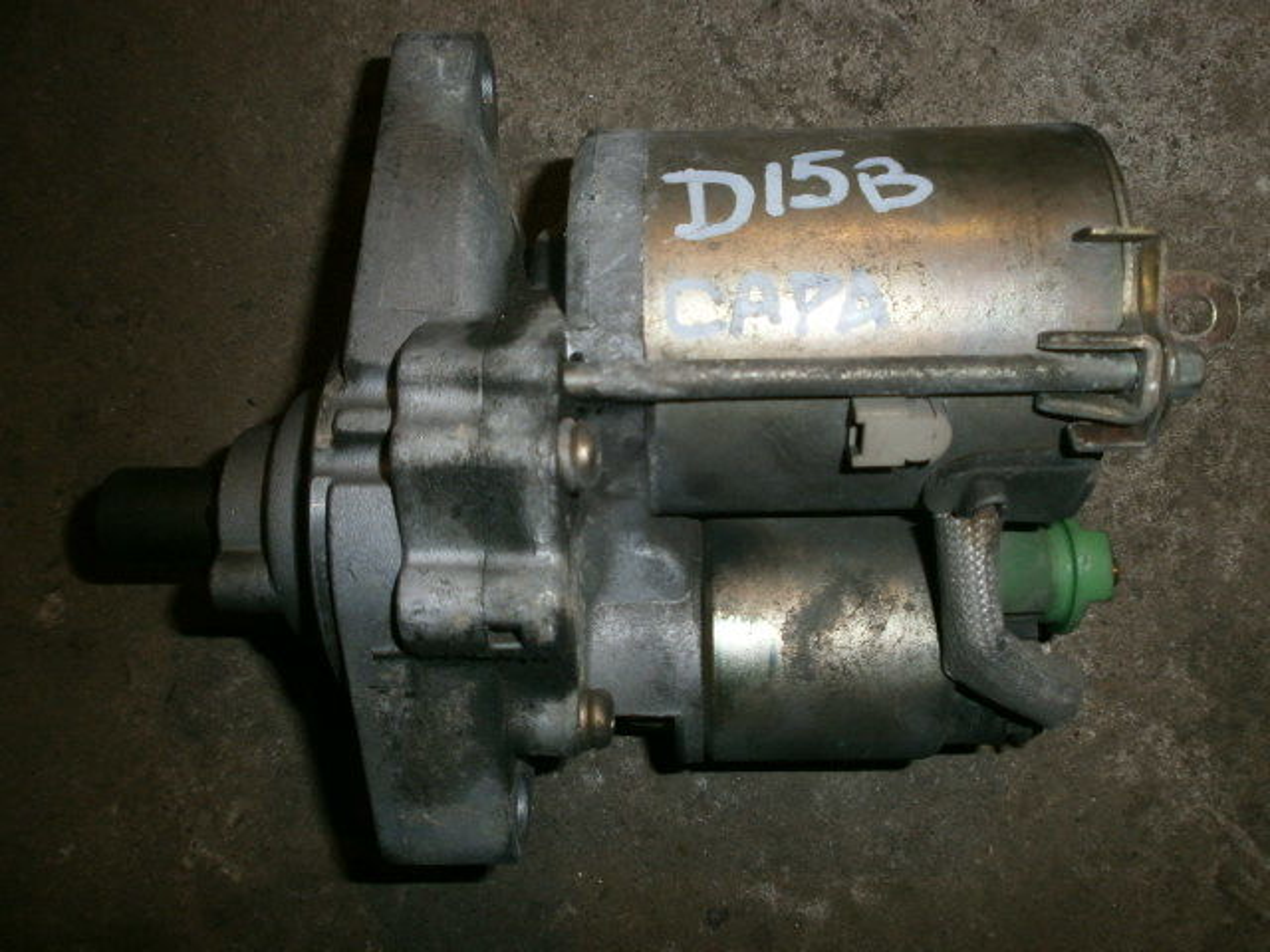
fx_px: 991
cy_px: 476
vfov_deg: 51.4
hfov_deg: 65.3
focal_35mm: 27
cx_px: 635
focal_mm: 4.8
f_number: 2.9
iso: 125
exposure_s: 1/30
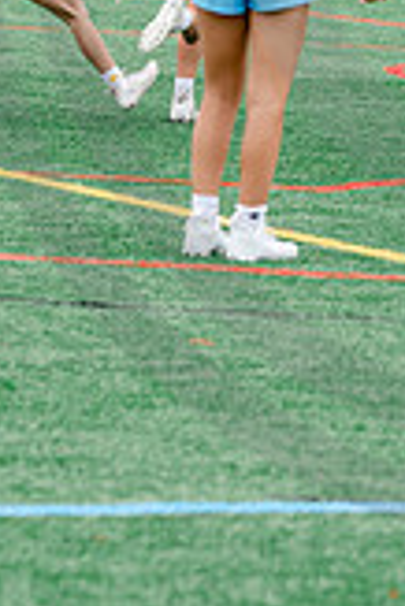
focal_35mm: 412
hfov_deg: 3.3
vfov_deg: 5.0
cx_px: 598
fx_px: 6937
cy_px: -110
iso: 250
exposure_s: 1/320
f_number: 4.5
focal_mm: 116
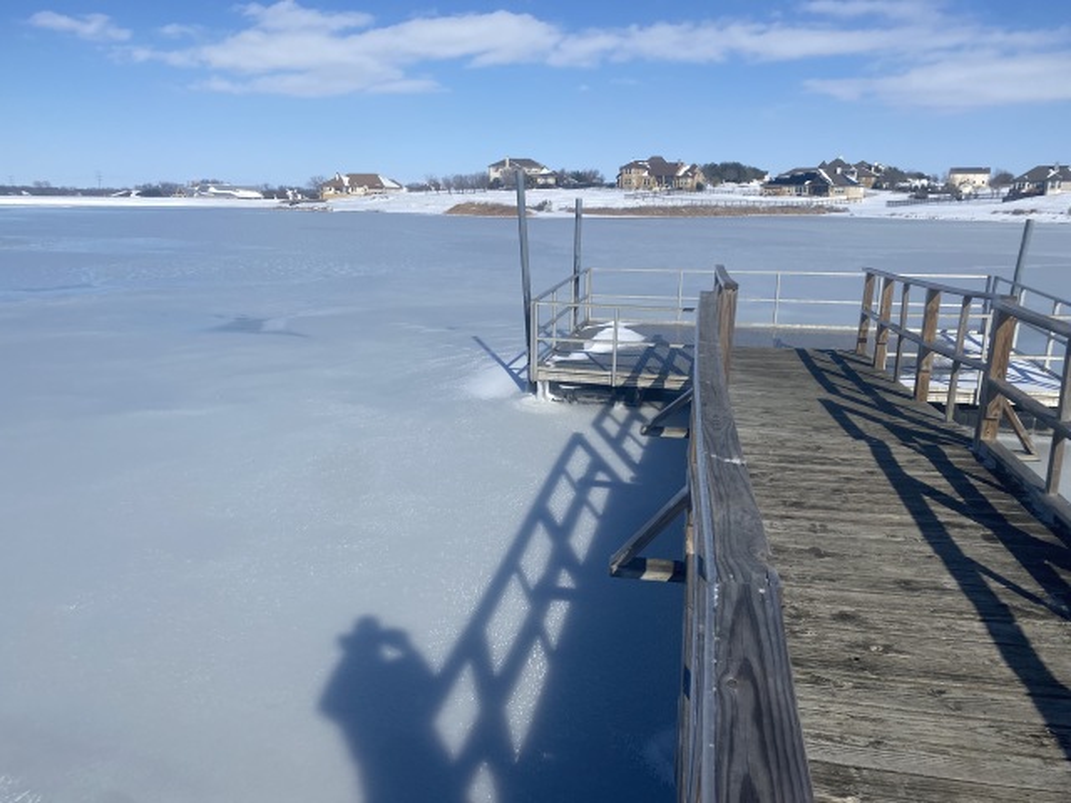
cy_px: 402
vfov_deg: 53.1
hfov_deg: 67.3
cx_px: 536
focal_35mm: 26
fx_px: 804
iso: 32
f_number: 1.8
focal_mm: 4.25
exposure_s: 1/6757
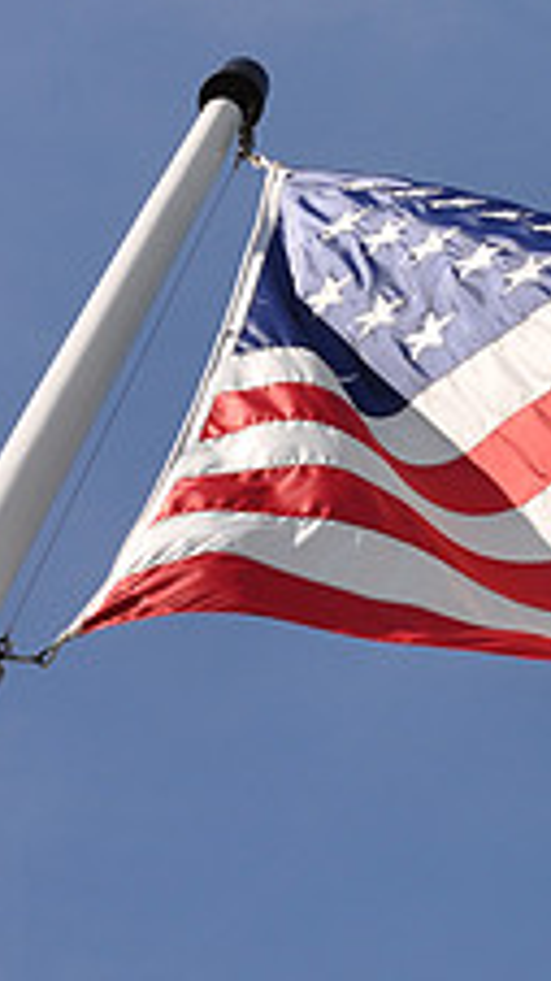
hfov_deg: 4.2
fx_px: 7330
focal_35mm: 282
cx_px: 1150
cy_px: 219
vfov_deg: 7.6
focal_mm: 70
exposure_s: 1/400
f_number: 10
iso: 200
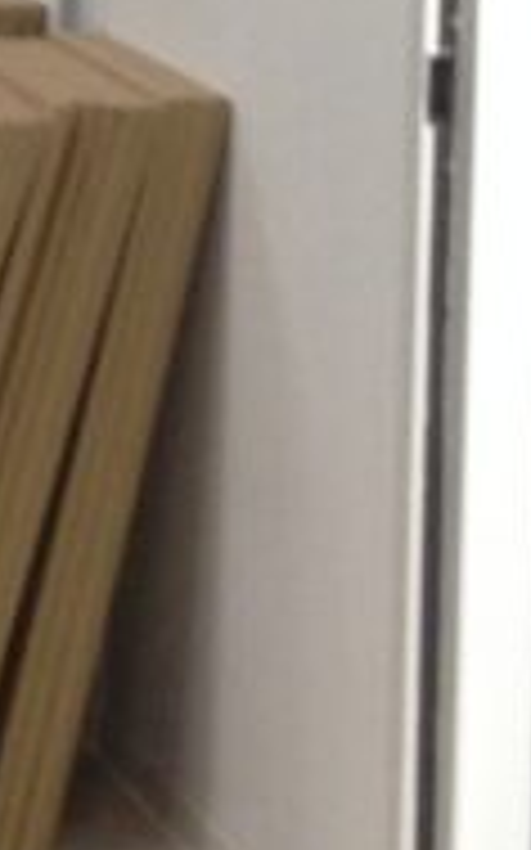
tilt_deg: -4.8
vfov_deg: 10.8
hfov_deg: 6.3
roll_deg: +2.4
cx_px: -1112
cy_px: -247
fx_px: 4403
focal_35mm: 190
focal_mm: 4.12
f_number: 2.4
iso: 125
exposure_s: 1/20
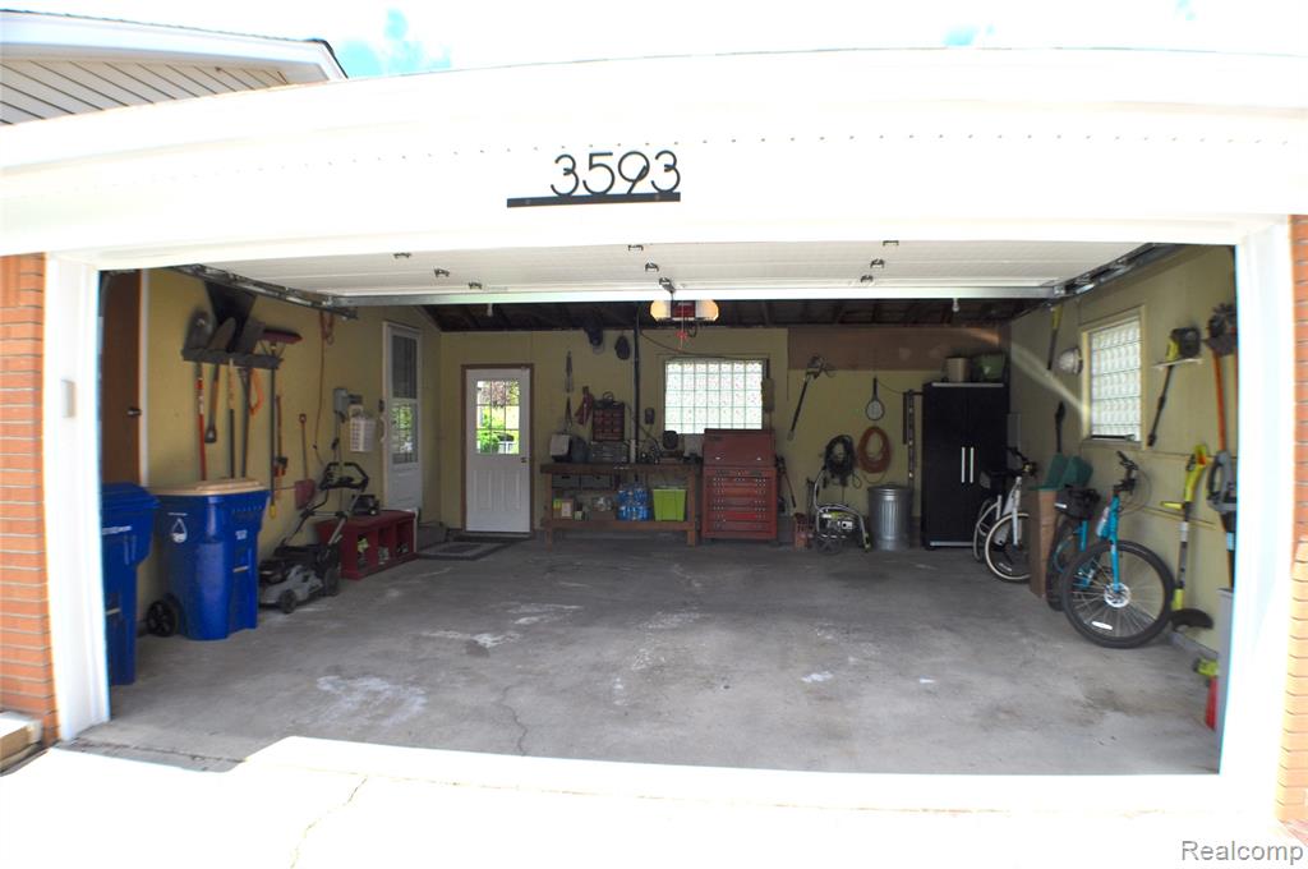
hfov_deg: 62.0
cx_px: 654
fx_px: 1089
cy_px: 434
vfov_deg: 43.5
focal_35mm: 30
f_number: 6.7
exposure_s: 1/350
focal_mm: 20
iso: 200
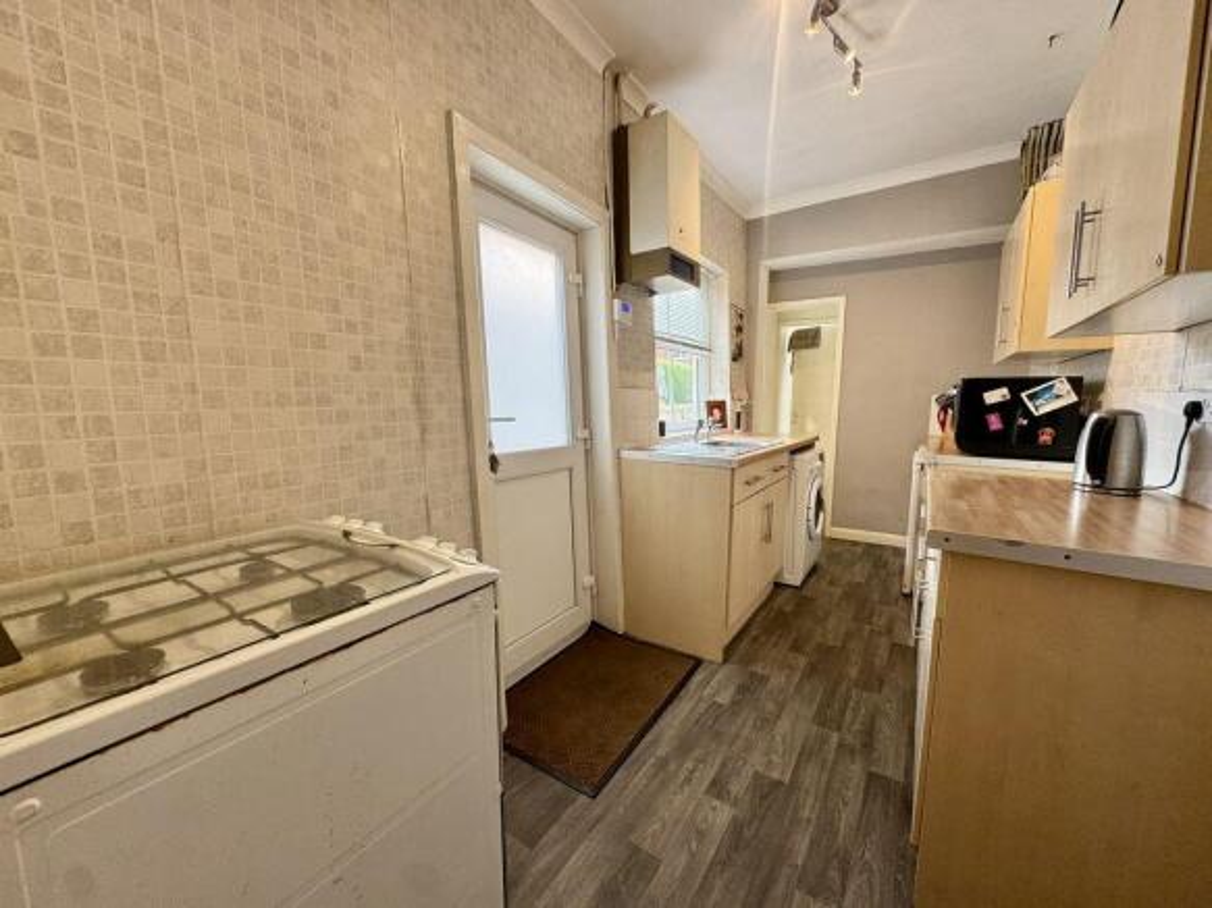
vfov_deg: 85.7
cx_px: 606
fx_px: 490
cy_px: 454
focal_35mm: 14
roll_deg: +0.4
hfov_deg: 102.1
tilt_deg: -8.3
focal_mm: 2.22
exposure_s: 1/99
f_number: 2.2
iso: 100
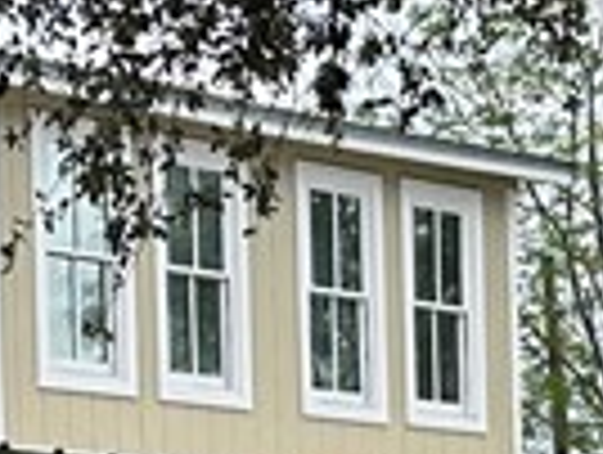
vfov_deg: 7.9
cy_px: 773
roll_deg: +1.0
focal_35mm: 183
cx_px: 414
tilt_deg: +0.8
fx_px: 3194
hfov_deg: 10.8
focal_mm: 6.86
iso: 80
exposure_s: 1/3717
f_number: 1.78
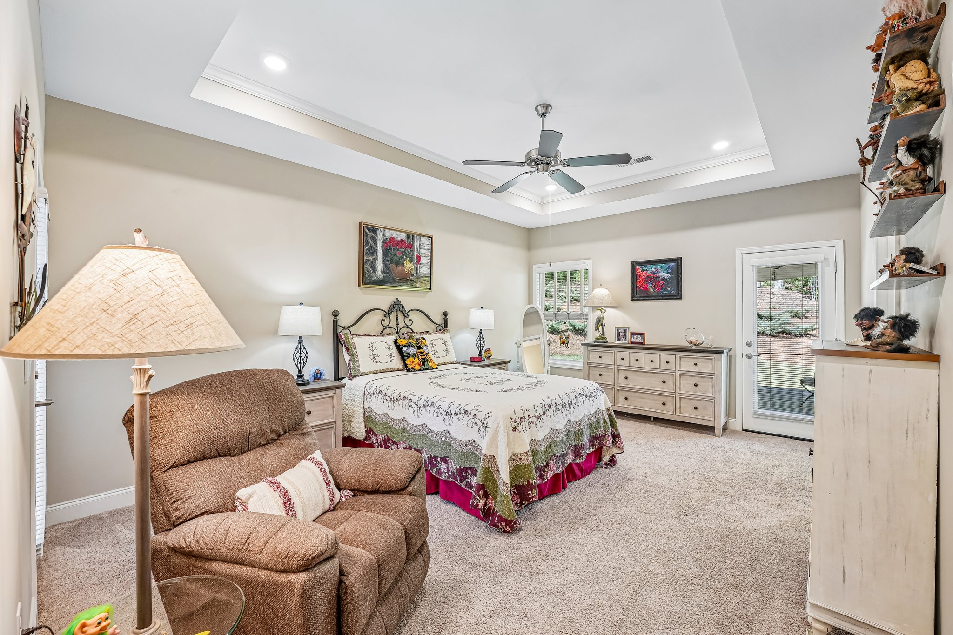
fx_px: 371
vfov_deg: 81.2
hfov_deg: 104.3
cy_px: 318
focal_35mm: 14
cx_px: 476
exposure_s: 1/6
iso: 320
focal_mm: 14
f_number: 8
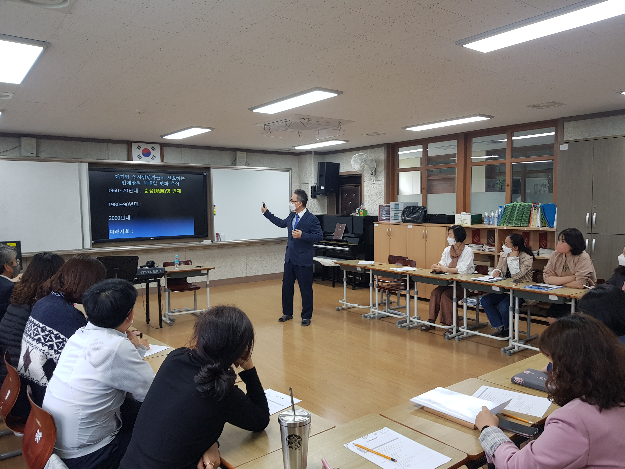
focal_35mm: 26
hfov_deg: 67.3
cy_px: 234
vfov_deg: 53.1
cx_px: 312
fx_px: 469
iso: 64
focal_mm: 4.3
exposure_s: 1/60
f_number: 1.7
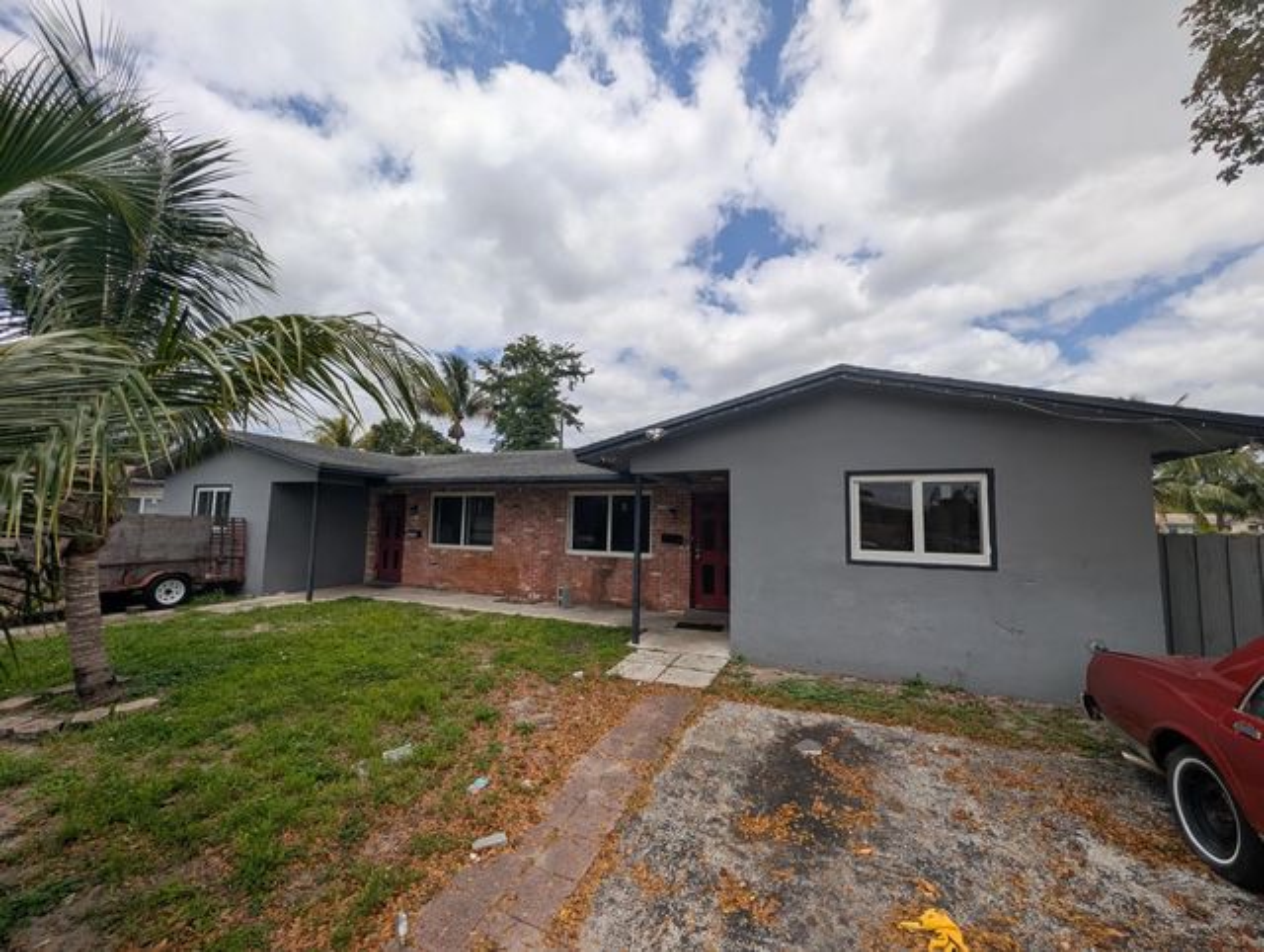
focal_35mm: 12
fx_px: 439
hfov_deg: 110.5
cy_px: 476
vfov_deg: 94.6
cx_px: 632
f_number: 1.7
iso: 53
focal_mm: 2.02
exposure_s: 1/4878
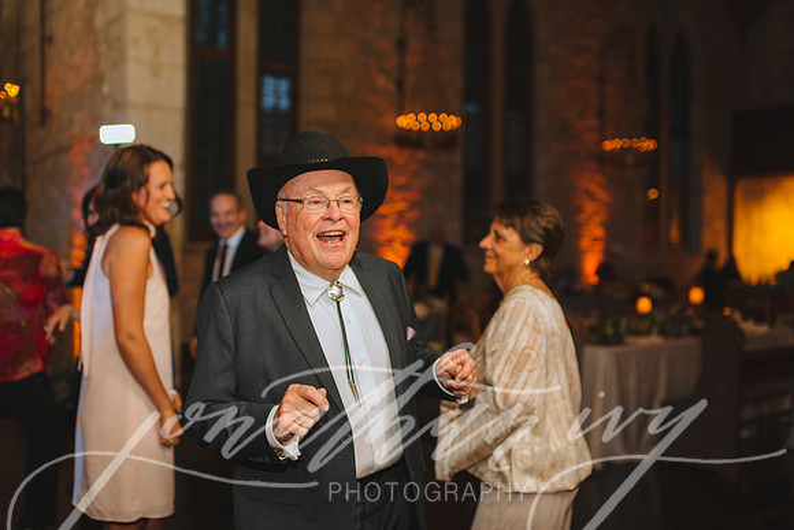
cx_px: 397
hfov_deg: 54.4
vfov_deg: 37.9
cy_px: 265
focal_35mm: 35
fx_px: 772
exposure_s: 1/200
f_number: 2
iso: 640
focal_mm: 35
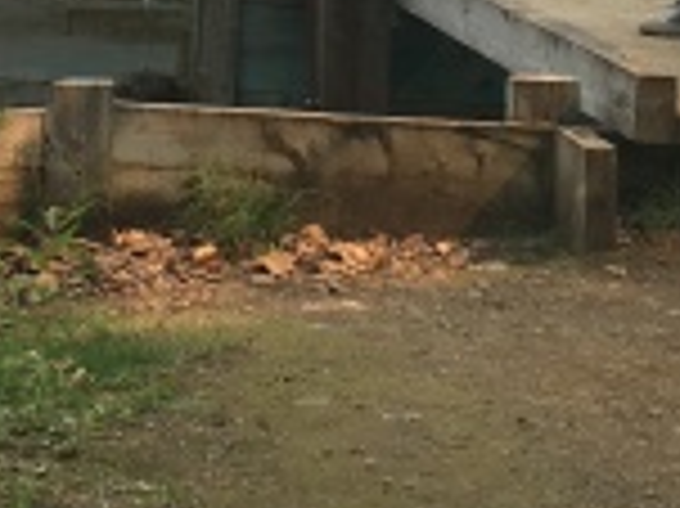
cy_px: -306
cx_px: 32
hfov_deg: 12.7
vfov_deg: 9.3
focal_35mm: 154
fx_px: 3023
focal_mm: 4.15
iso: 25
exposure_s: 1/398
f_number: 2.2
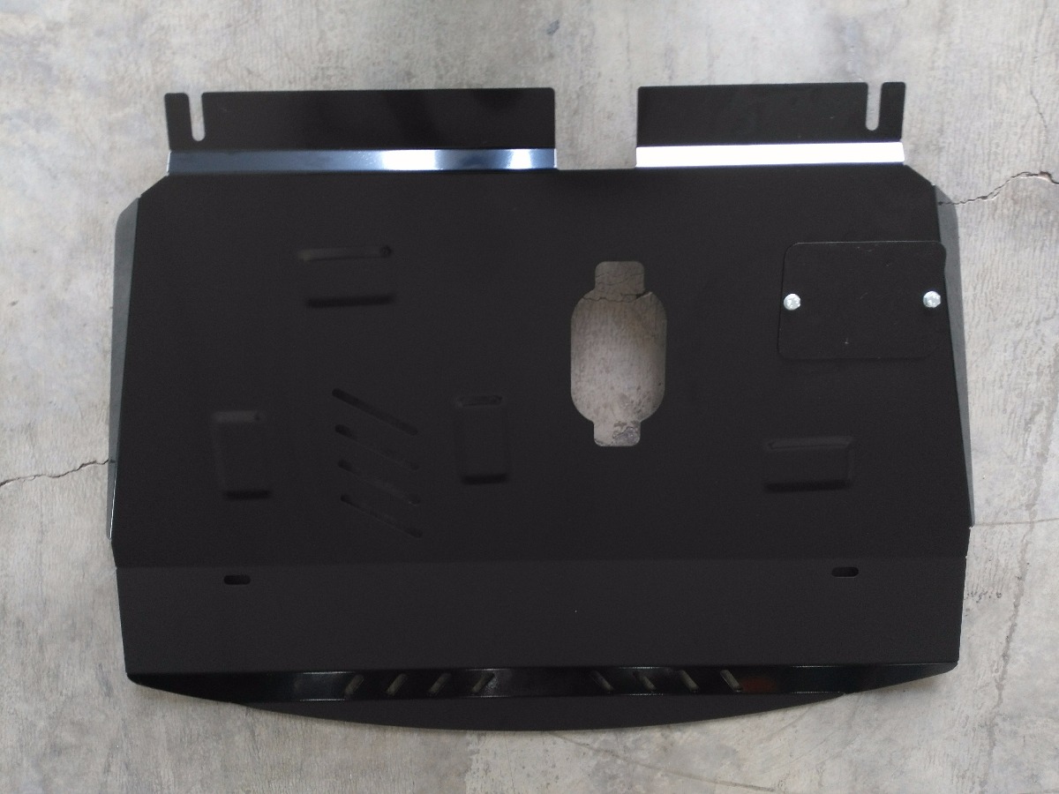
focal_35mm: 28
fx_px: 857
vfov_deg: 49.7
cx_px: 530
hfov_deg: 63.4
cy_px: 397
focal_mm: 2.96
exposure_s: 1/30
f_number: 2
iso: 121
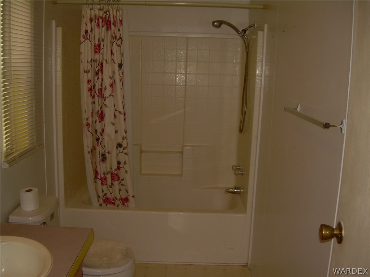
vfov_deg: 37.7
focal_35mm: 38
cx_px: 185
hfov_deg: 49.0
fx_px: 406
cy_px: 138
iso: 50
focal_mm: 6.3
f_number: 2.8
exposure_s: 1/60
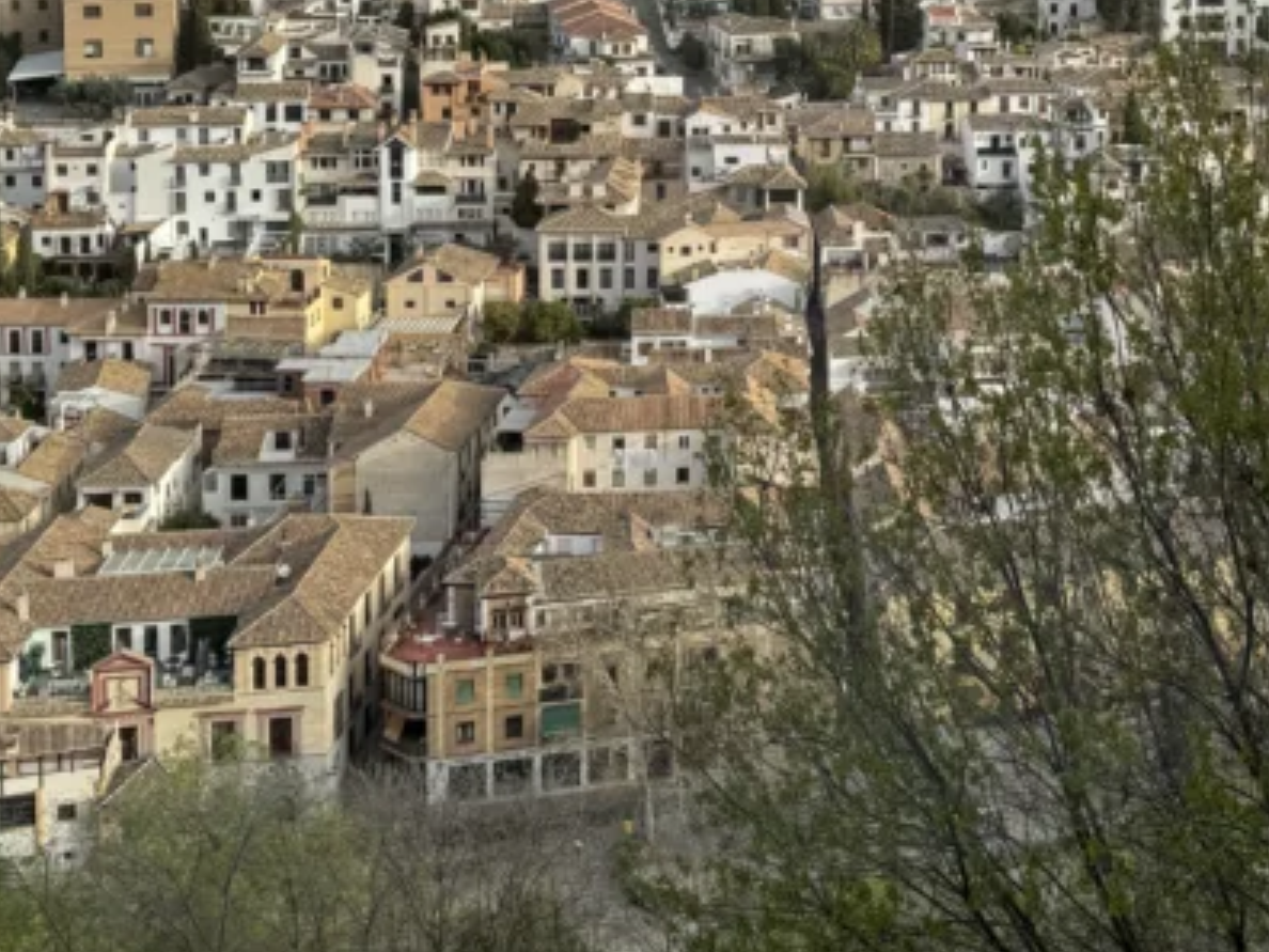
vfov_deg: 22.6
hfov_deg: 30.7
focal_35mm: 62
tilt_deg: -5.8
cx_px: 955
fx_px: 2273
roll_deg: -1.1
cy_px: -32
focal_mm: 6.86
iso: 80
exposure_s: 1/1923
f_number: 1.78
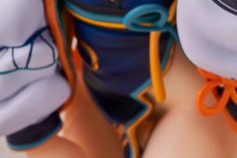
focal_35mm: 263
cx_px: 312
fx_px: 1732
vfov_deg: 5.2
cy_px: -32
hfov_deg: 7.7
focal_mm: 90
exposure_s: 1/160
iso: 100
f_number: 18
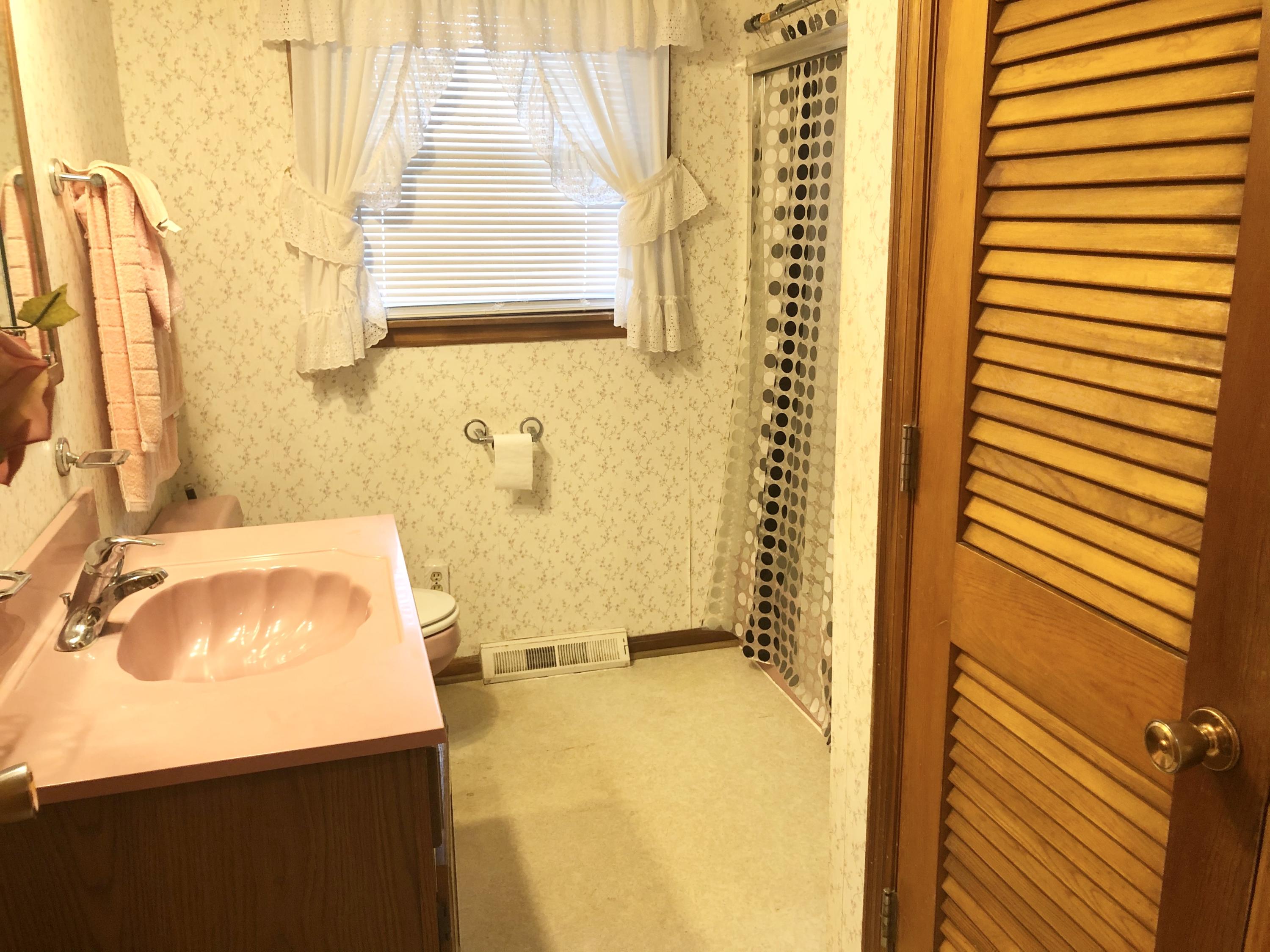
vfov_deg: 49.7
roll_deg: +0.7
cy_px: 476
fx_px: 1027
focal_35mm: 28
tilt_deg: -14.5
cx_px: 635
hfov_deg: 63.4
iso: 40
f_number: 1.8
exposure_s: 1/17
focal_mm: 3.99
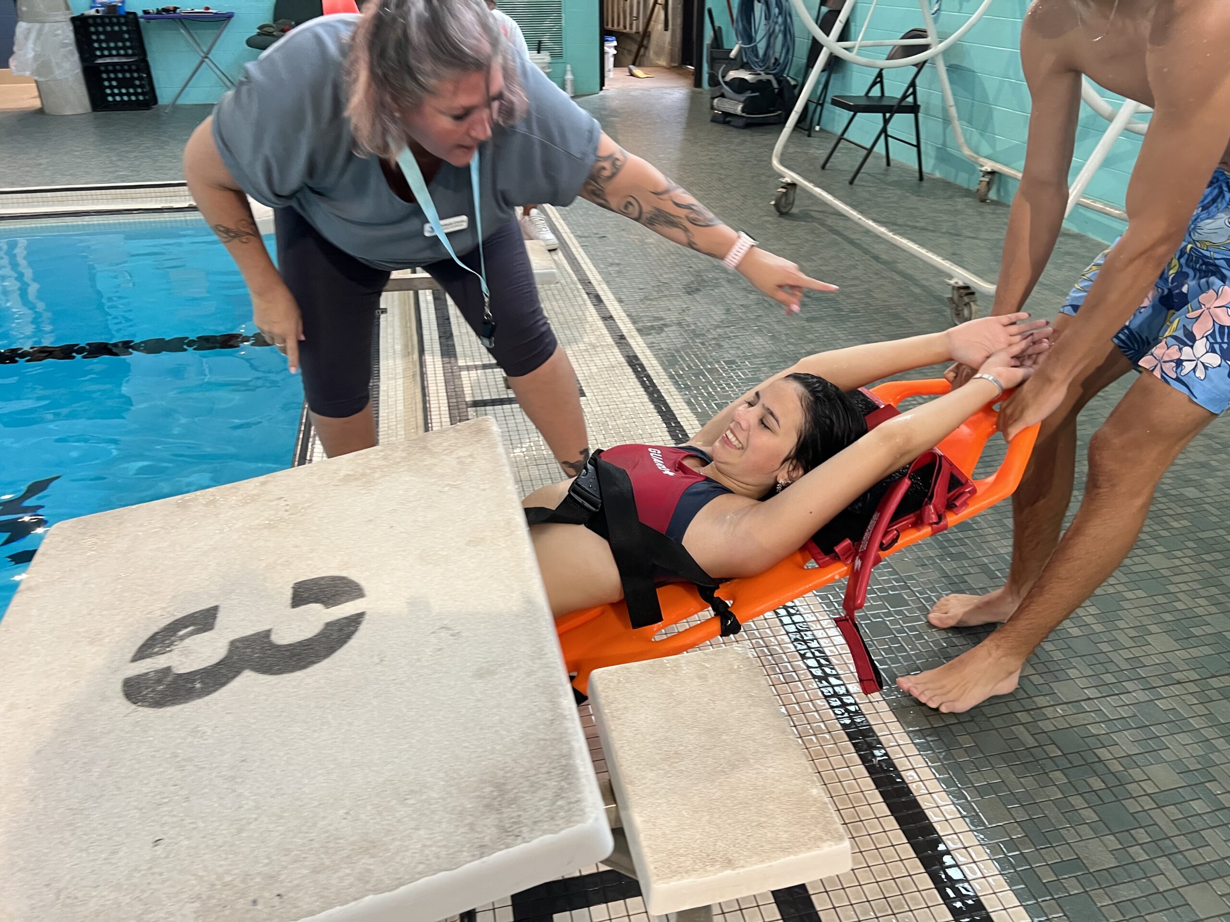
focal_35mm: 26
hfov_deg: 67.3
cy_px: 461
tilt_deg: -28.1
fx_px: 924
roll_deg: -0.2
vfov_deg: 53.1
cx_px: 615
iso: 125
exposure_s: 1/100
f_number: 1.5
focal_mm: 5.7
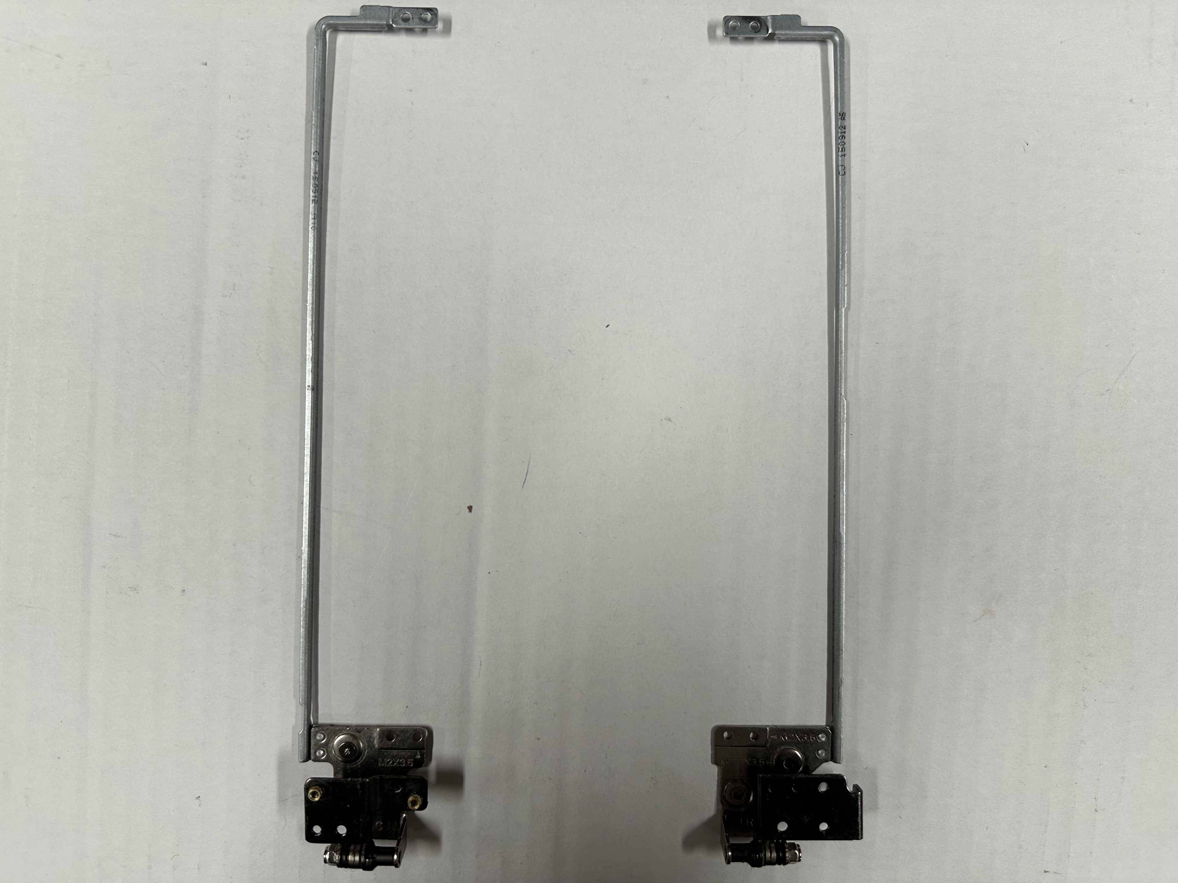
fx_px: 817
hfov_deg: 71.6
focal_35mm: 24
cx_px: 589
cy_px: 442
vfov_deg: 56.8
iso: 100
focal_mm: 6.86
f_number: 1.78
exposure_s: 1/100
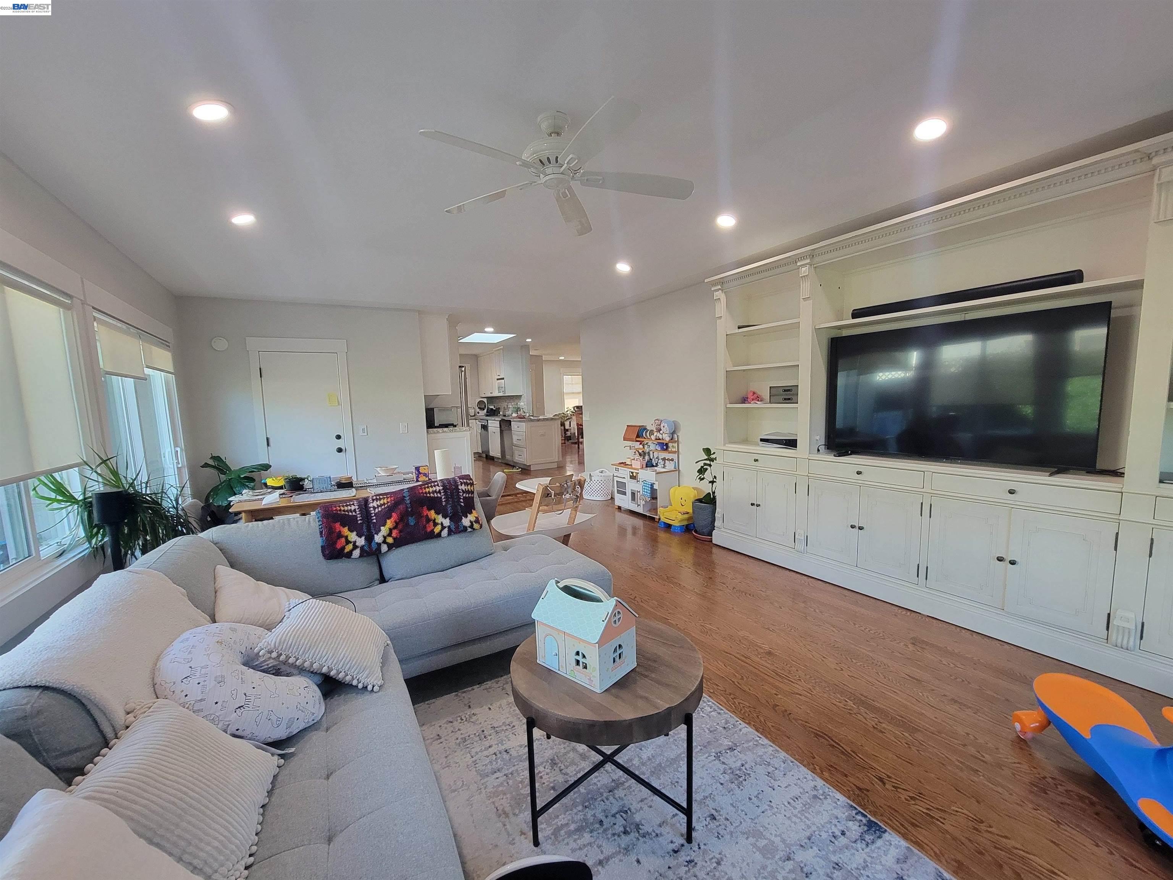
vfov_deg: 89.9
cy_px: 440
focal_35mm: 13
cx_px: 586
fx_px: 441
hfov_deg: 106.2
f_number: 2.2
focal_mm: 2.2
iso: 200
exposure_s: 1/60
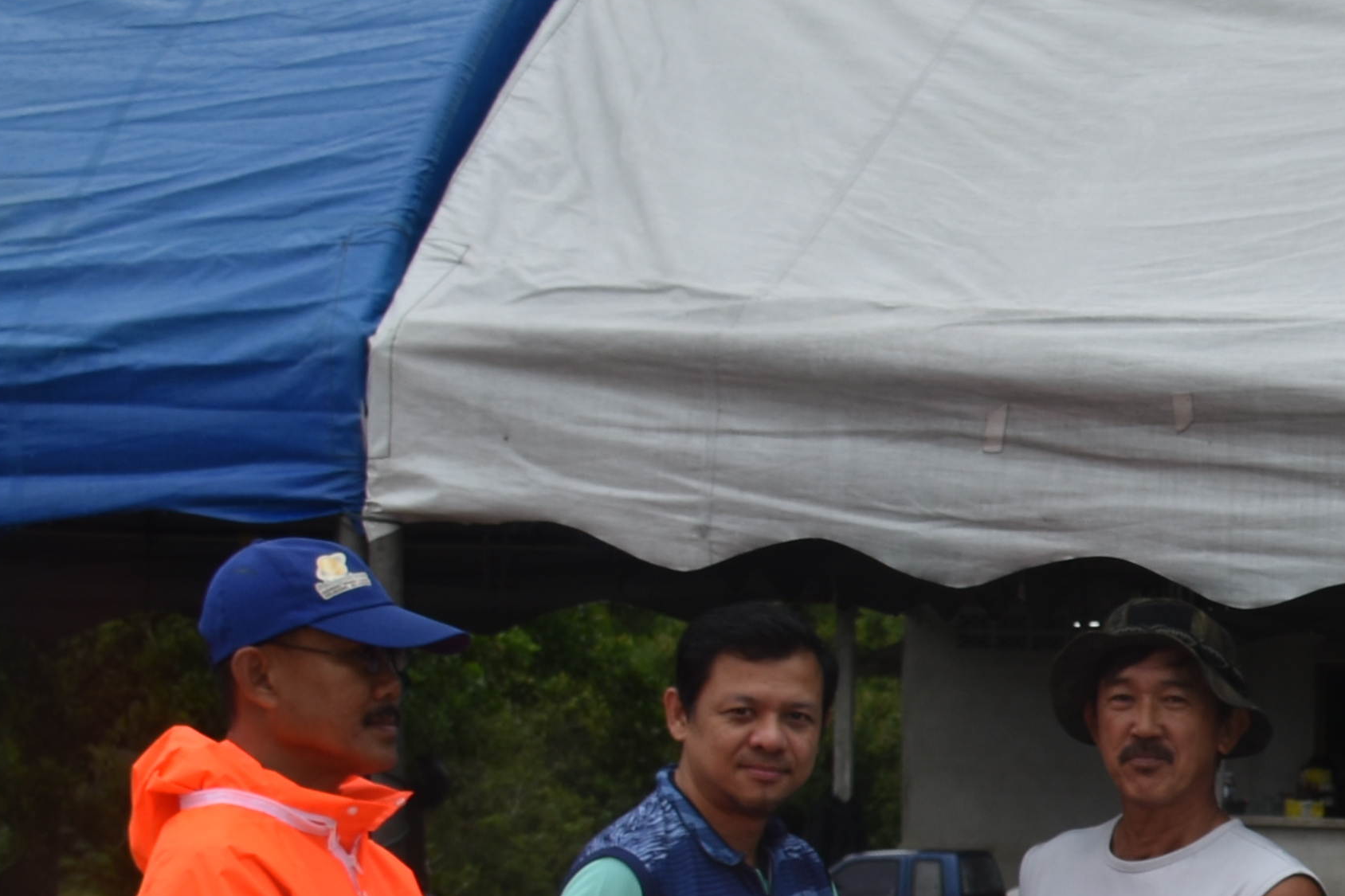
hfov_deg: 14.8
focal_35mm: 128
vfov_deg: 10.6
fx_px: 4781
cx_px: 2062
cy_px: 938
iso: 100
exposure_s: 1/160
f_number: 6.3
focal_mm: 24
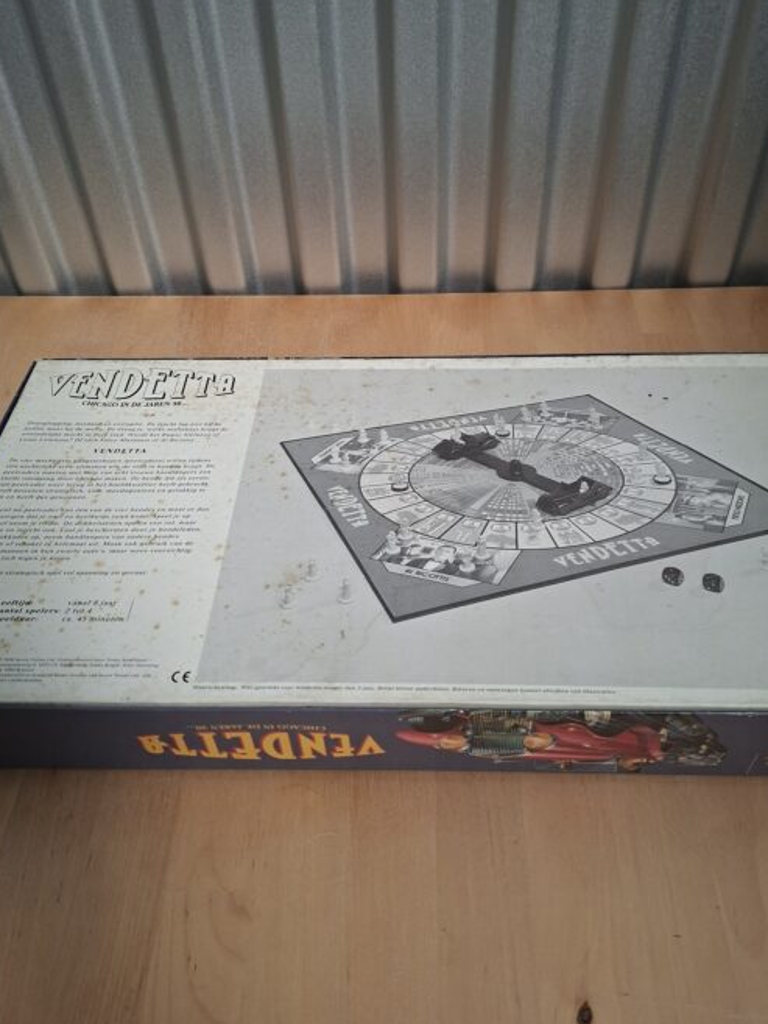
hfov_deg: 49.7
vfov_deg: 63.3
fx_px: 828
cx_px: 405
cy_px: 460
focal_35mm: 28
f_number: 1.8
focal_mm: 5.54
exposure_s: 1/100
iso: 250
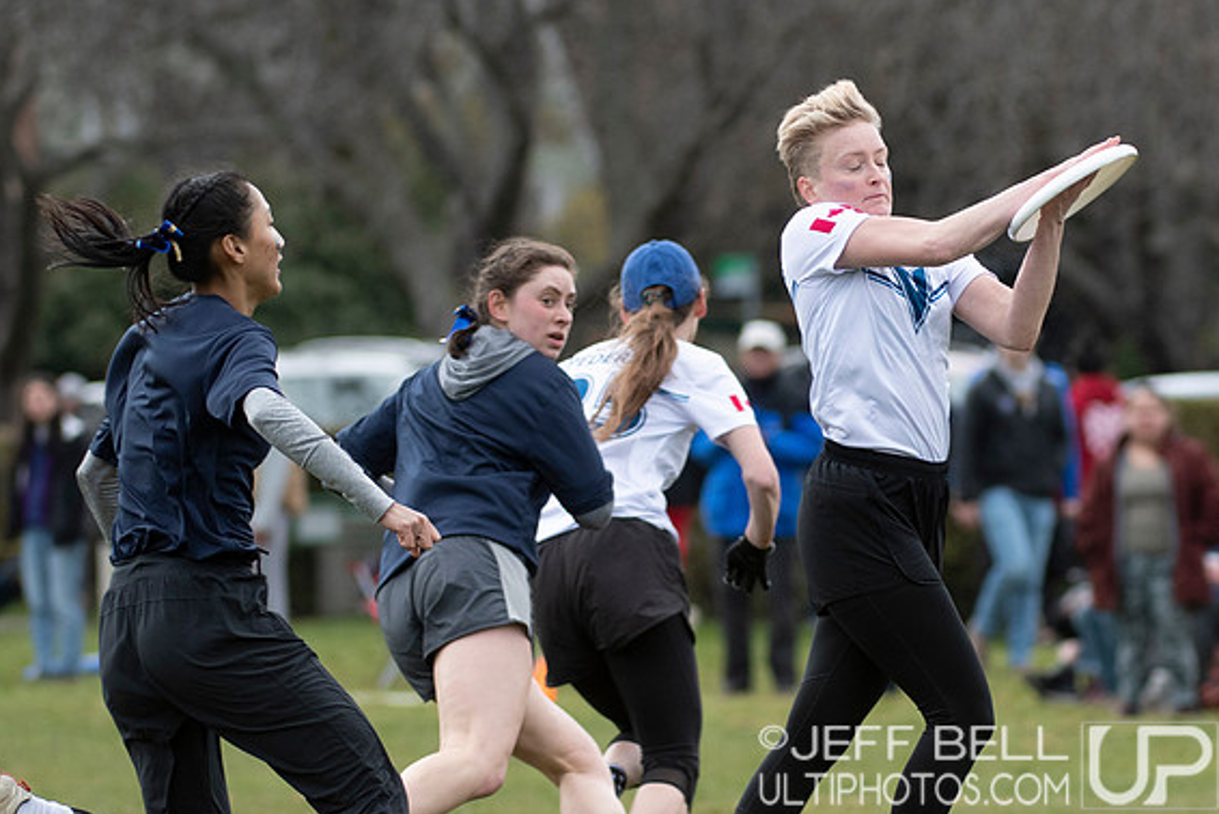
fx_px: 19344
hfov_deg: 3.6
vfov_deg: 2.4
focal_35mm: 571
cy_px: 582
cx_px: 949
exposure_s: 1/1250
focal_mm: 200
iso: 500
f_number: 4
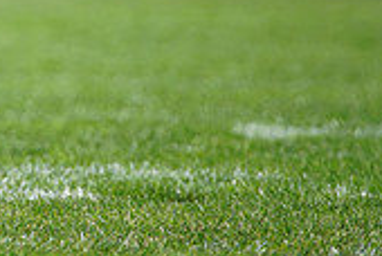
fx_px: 10853
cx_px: -191
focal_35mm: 1021
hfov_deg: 2.0
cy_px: -154
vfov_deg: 1.4
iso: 400
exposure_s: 1/4000
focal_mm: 300
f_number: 2.8
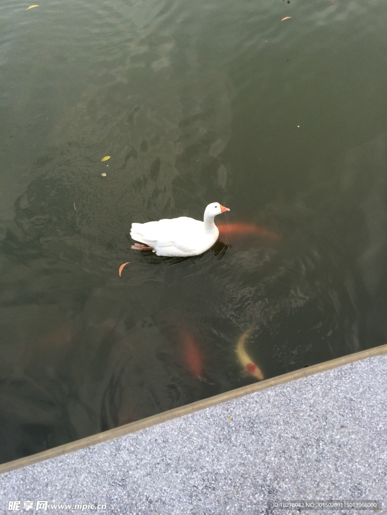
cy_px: 258
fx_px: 447
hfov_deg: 46.8
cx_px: 194
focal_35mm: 30
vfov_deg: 60.0
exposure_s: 1/380
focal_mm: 4.12
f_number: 2.2
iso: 32
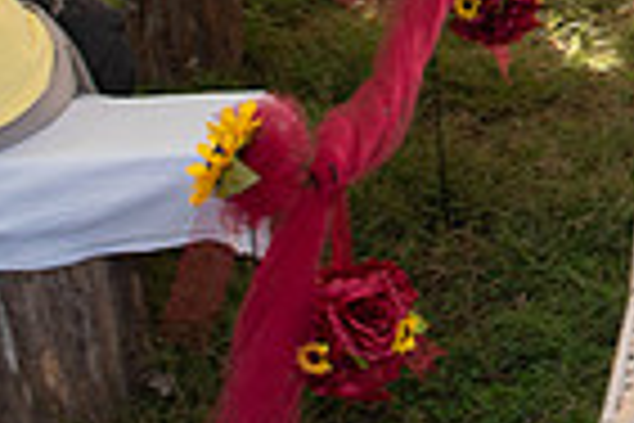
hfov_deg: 18.0
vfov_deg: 11.6
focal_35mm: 109
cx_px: 719
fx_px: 1919
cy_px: -363
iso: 250
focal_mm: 24
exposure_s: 1/160
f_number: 4
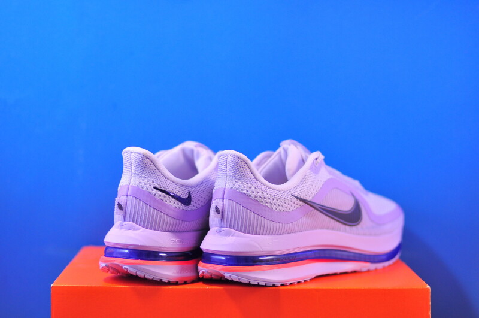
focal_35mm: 75
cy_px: 159
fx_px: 996
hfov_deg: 27.0
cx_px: 240
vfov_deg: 18.1
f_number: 2
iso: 250
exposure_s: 1/320
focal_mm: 50
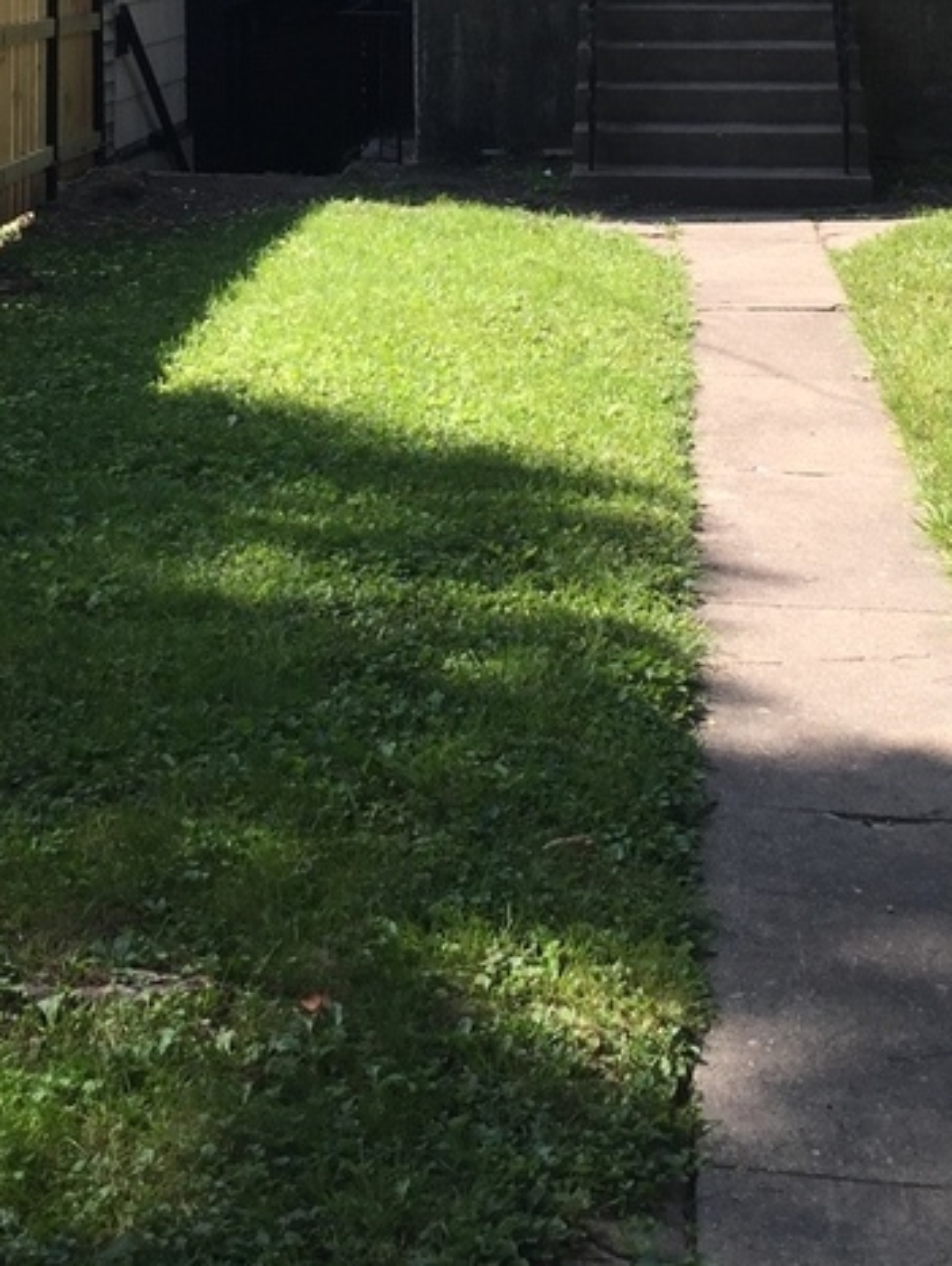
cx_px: 331
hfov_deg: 21.9
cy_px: 0
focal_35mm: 67
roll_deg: -0.1
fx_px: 2453
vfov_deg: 27.3
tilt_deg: -1.3
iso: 32
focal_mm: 4.15
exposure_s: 1/488
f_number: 2.2
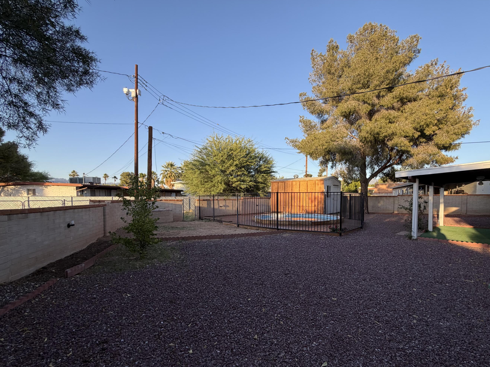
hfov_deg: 94.2
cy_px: 208
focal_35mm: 16
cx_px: 267
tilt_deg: -2.4
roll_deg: +0.0
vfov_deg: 77.7
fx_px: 226
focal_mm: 2.22
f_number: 2.2
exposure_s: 1/502
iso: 64
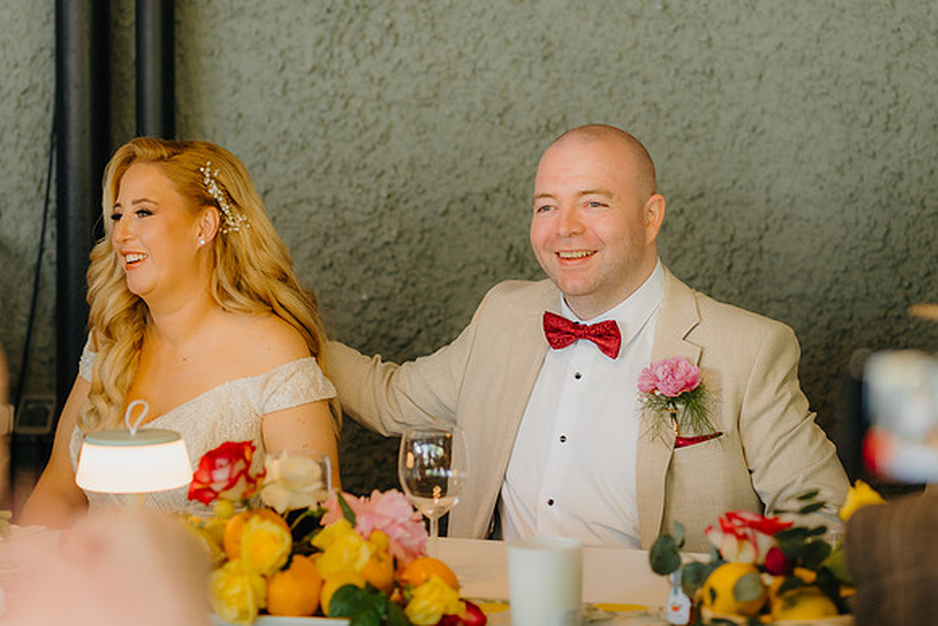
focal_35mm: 127
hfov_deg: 16.1
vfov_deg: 10.8
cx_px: 469
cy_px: 313
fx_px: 3310
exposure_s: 1/200
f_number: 2.2
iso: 800
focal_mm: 85
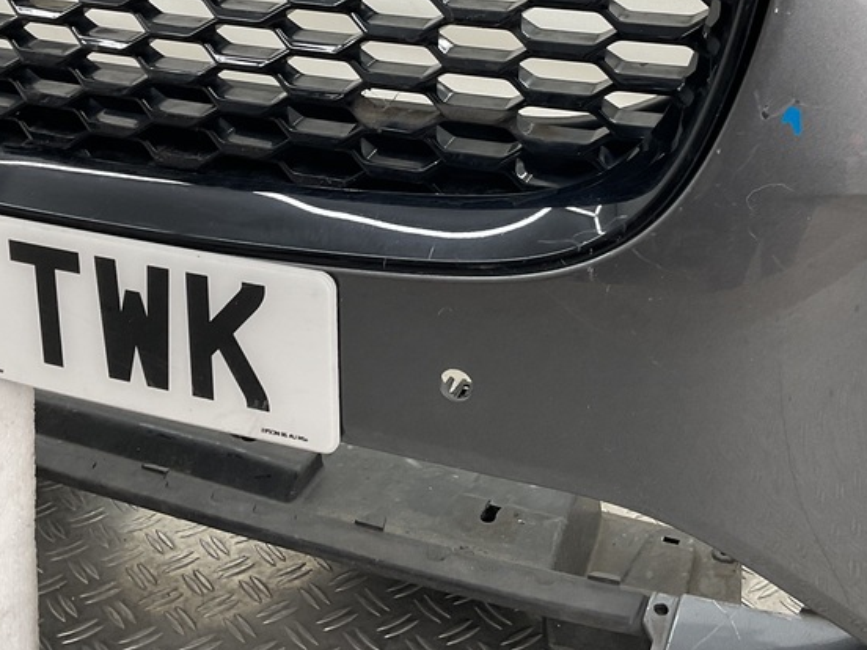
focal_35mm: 53
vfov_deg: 26.8
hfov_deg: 36.2
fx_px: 1327
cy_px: 97
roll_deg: -1.4
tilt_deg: -18.8
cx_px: 410
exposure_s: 1/120
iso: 50
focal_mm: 3
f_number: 1.8
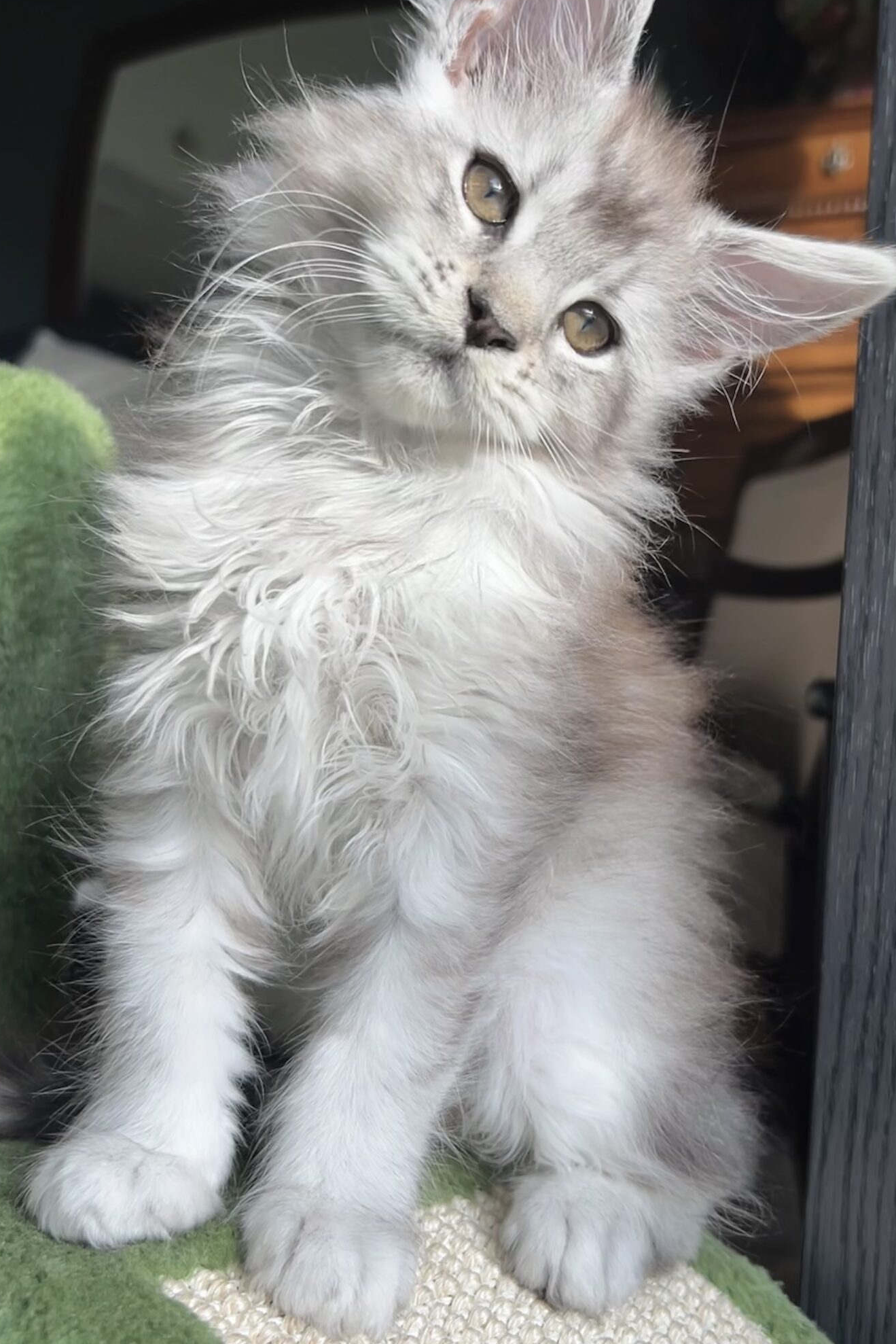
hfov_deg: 37.8
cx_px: 512
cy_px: 621
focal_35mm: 35
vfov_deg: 54.4
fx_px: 1306
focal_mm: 5.7
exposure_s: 1/132
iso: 32
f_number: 1.5
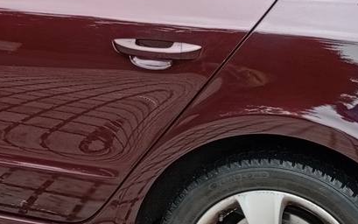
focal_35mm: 112
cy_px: 107
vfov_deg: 11.7
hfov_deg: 17.9
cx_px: -45
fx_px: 1093
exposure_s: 1/100
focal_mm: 3.98
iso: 69
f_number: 1.8
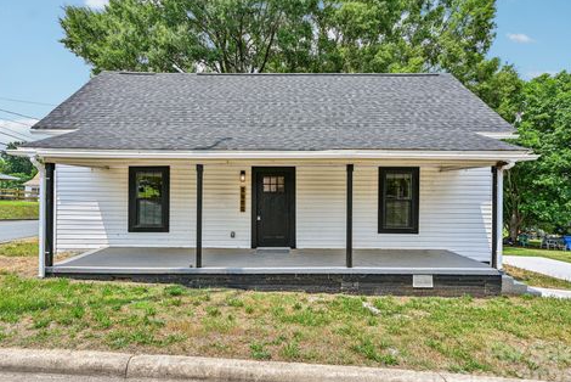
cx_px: 277
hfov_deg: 91.5
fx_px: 278
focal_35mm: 18
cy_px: 198
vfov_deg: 68.8
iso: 100
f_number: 8
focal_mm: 16.5
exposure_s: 1/200
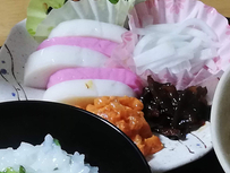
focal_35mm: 118
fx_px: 785
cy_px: 175
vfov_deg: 12.4
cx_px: 163
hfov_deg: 16.6
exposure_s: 1/30
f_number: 2.2
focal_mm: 3.81
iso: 250
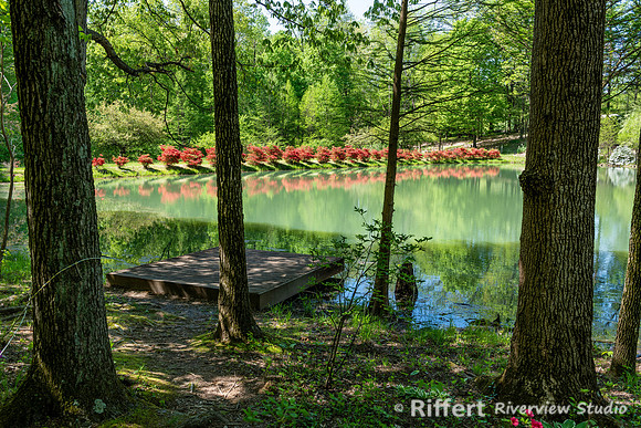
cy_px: 214
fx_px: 570
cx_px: 320
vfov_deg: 41.1
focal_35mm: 32
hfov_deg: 58.7
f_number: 8
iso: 180
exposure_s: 1/160
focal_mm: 32
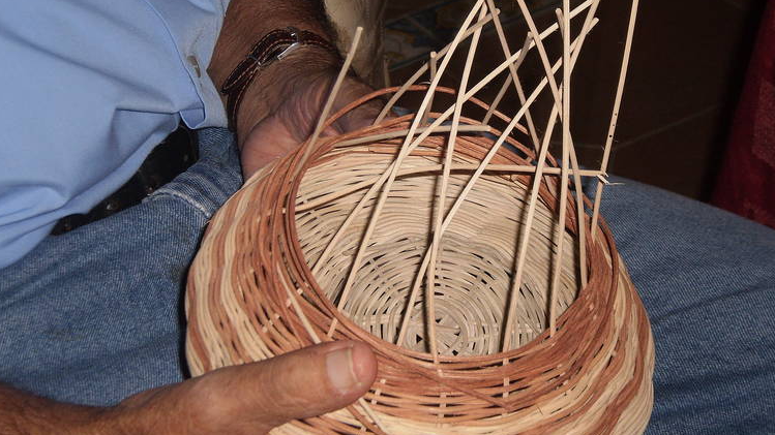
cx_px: 386
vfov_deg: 10.6
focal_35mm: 114
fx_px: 2342
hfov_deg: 18.8
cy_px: 130
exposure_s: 1/80
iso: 125
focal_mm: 17.3
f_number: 5.7
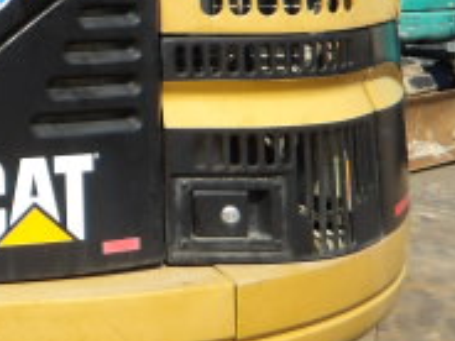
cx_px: -193
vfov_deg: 14.8
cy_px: -136
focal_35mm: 94
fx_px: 1236
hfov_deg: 18.8
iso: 100
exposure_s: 1/1515
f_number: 3
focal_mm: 4.9
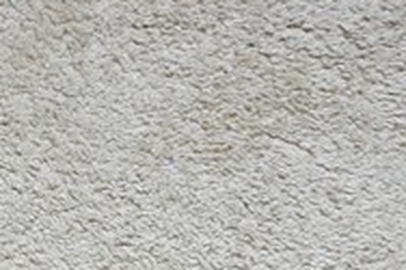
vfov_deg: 10.9
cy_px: 443
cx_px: -214
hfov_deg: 15.7
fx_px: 1341
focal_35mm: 119
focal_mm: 18.5
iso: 200
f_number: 3.5
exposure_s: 1/40
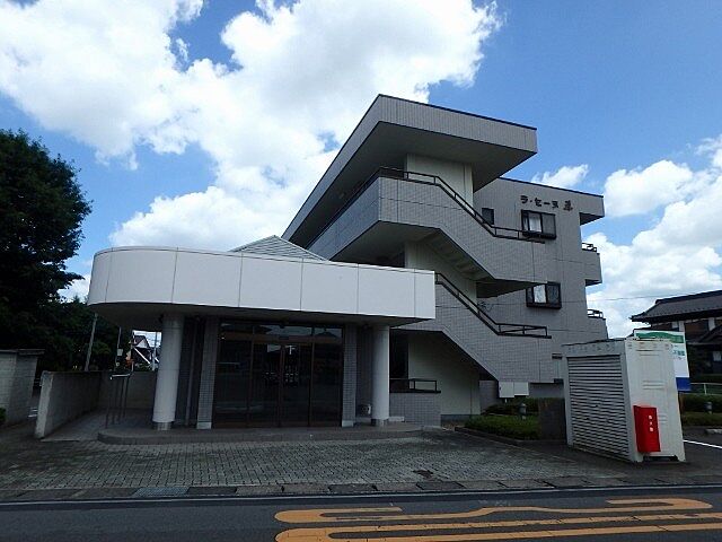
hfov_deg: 73.9
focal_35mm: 23
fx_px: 480
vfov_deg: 58.9
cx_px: 361
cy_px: 271
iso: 125
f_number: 6.3
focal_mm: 4
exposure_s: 1/400
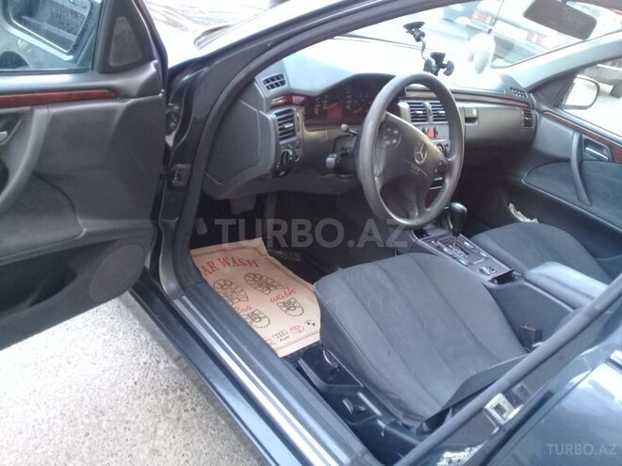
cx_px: 311
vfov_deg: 45.4
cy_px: 233
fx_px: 557
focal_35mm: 31
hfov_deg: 58.4
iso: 100
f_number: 2.2
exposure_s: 1/33
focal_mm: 3.3
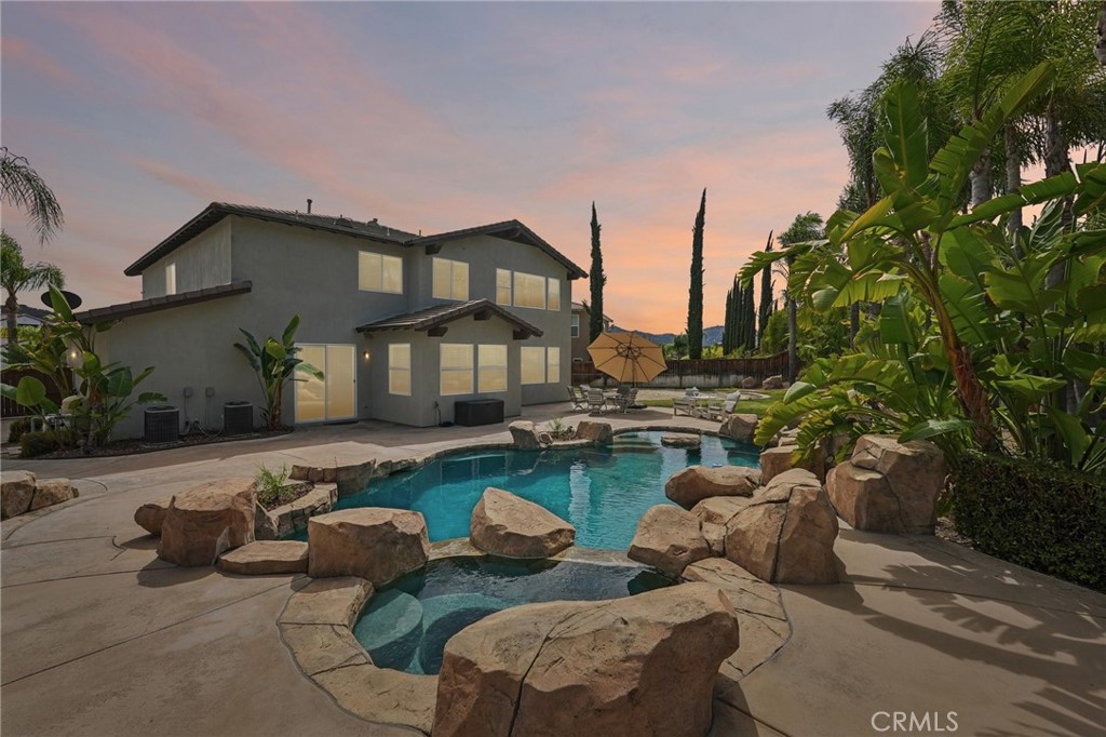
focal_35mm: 16
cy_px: 368
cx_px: 553
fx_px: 491
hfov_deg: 96.8
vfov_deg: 73.7
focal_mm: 16
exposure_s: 1/1000
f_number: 8
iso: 320
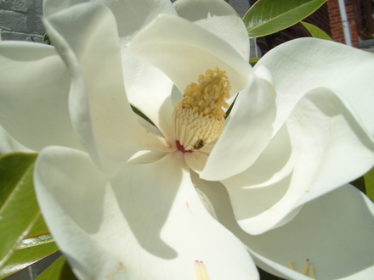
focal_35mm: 35
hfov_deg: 52.6
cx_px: 187
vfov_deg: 40.7
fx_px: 378
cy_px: 140
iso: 80
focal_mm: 5.8
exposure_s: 1/1000
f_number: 7.1
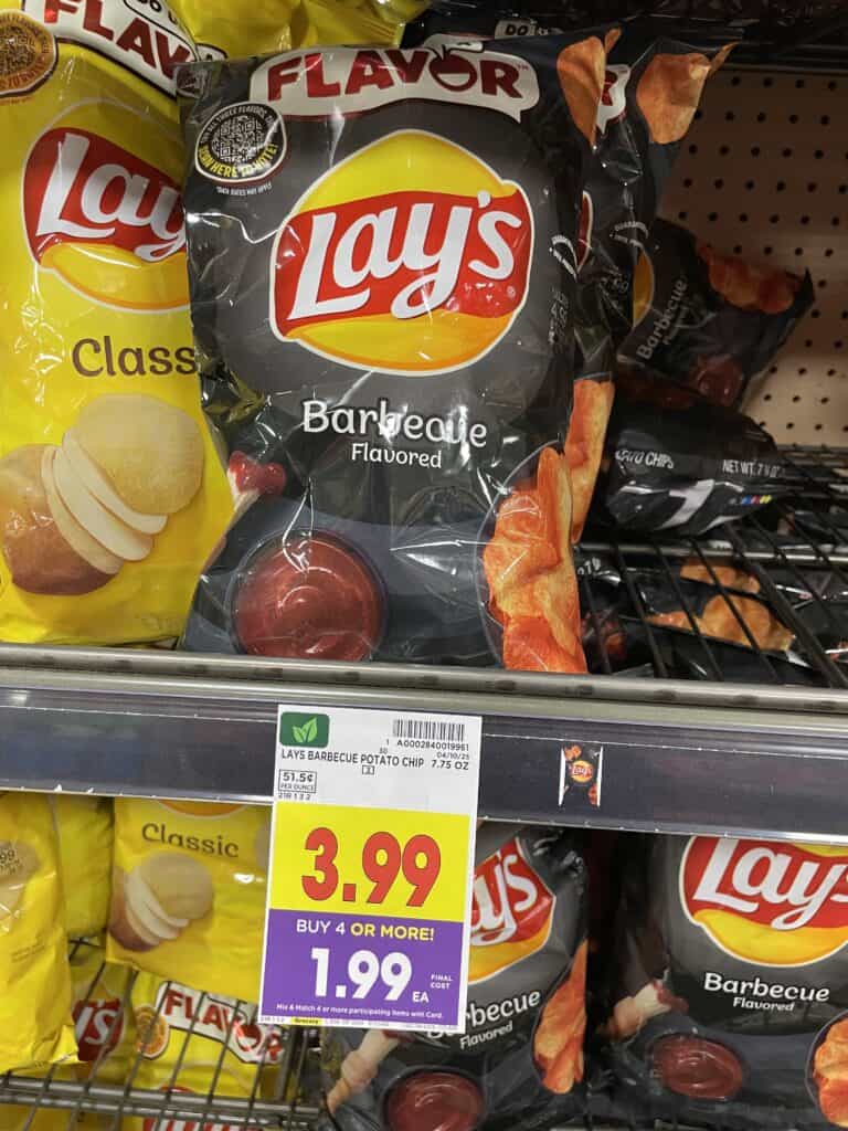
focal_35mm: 26
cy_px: 566
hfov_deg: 53.1
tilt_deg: -25.6
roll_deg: -0.7
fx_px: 849
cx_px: 424
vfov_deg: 67.3
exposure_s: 1/60
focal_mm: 4.2
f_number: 1.6
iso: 200
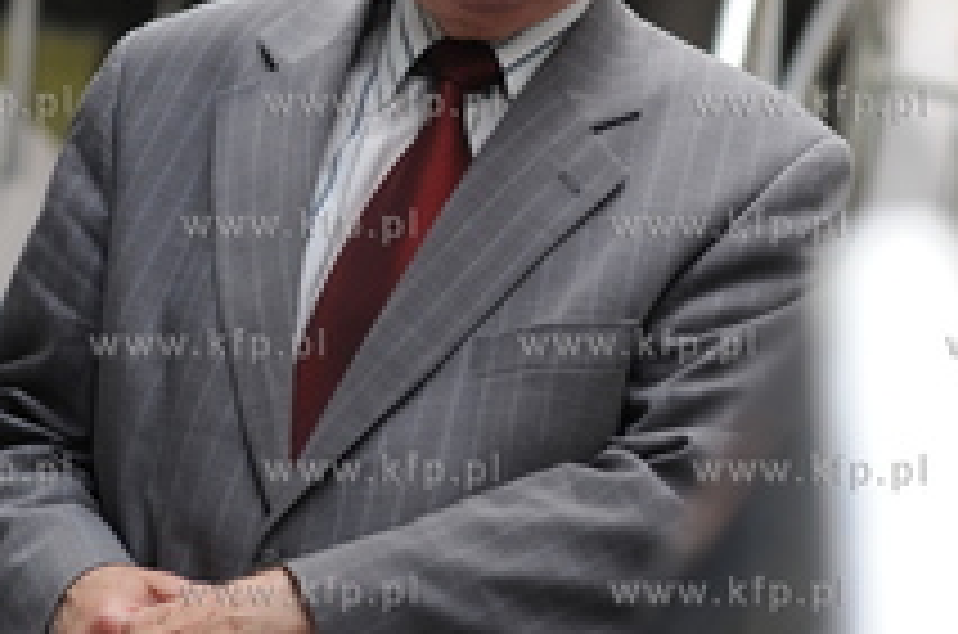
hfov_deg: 12.9
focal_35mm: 160
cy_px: 162
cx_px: 540
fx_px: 4248
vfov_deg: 8.5
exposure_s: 1/320
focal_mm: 85
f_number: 4
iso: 400
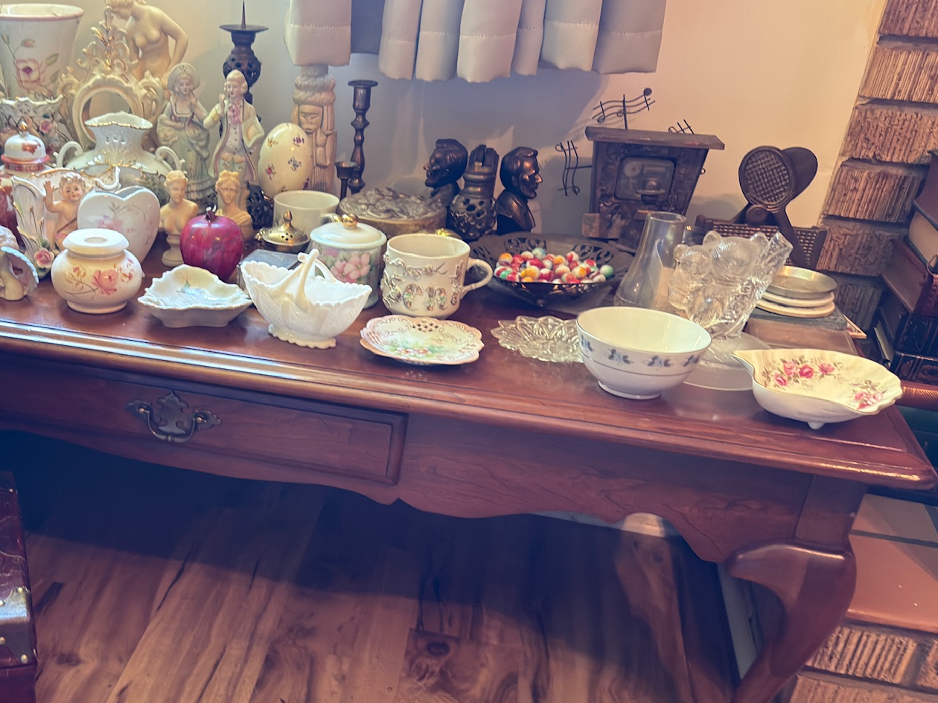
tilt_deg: -27.6
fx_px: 1057
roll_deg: -4.8
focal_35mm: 39
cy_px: 443
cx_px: 200
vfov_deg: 36.6
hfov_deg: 45.6
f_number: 1.78
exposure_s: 1/30
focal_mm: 6.76
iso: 640
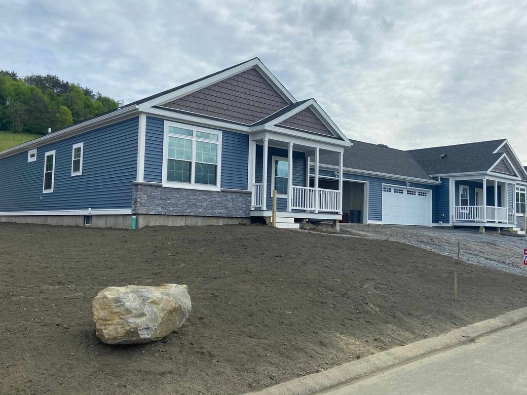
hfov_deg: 56.7
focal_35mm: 32
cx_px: 287
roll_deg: +0.2
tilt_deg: +1.6
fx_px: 487
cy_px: 197
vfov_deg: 44.2
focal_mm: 4.25
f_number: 1.8
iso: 32
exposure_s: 1/4115
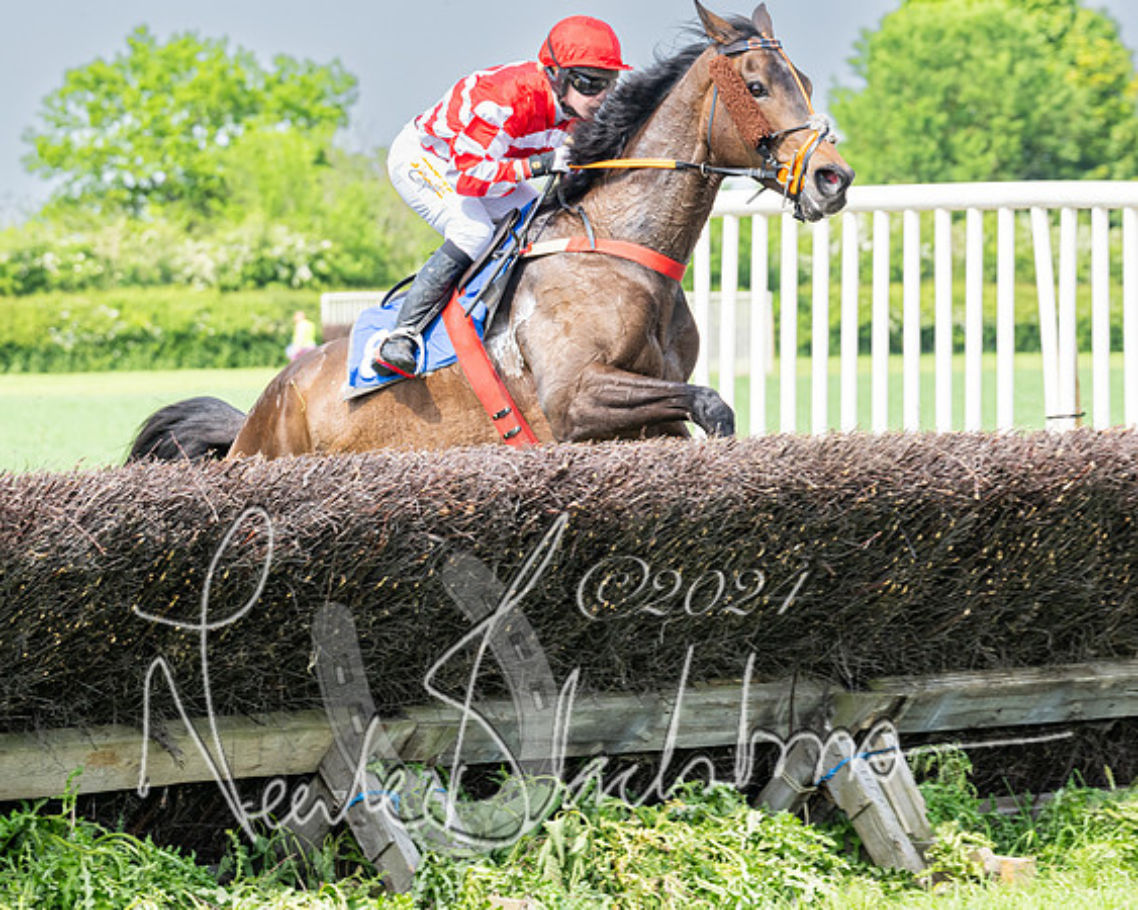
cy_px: 479
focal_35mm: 204
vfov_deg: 7.6
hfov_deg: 9.5
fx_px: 6871
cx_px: 552
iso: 400
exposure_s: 1/800
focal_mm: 115
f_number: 5
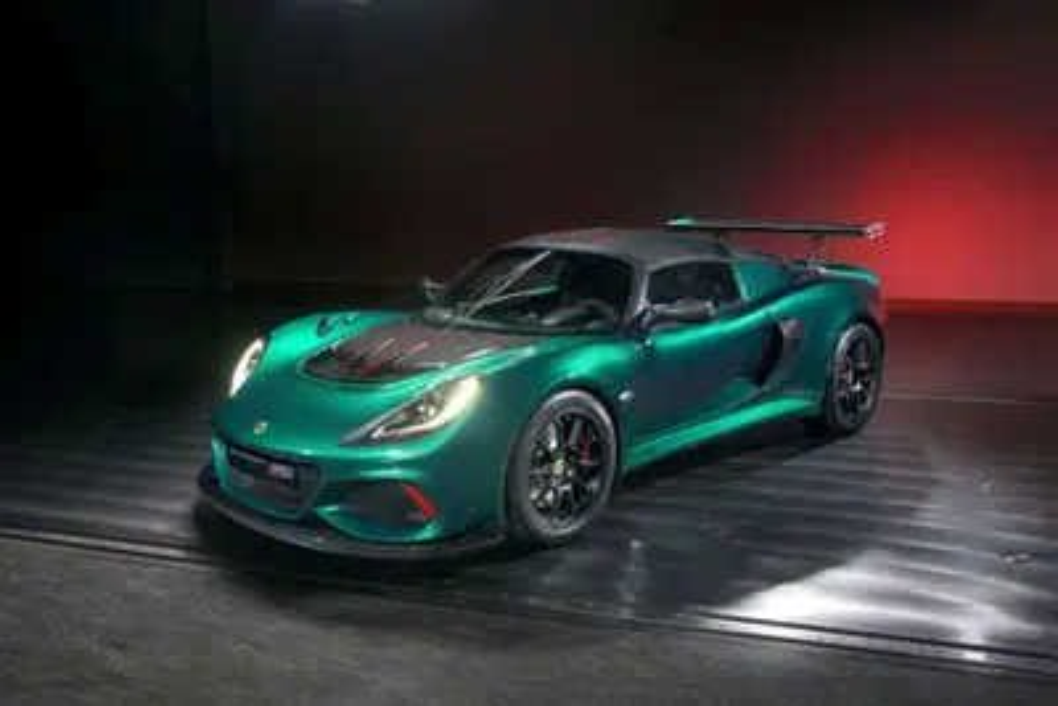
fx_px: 941
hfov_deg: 58.7
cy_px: 353
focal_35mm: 32
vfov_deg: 41.1
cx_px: 529
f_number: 14
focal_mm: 32
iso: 400
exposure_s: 30
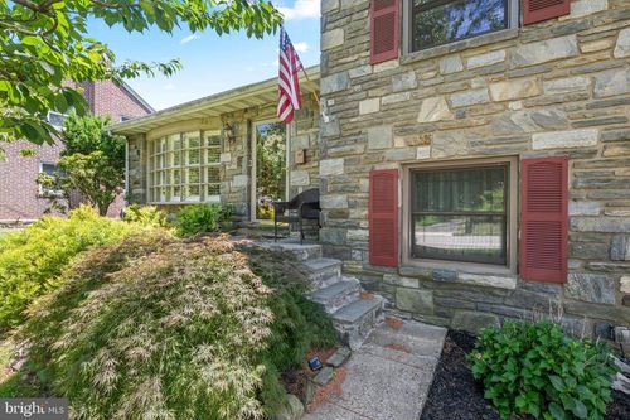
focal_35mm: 17
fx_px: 297
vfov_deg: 70.4
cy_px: 210
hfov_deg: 93.3
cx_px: 315
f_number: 6.3
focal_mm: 17
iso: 320
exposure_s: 1/200
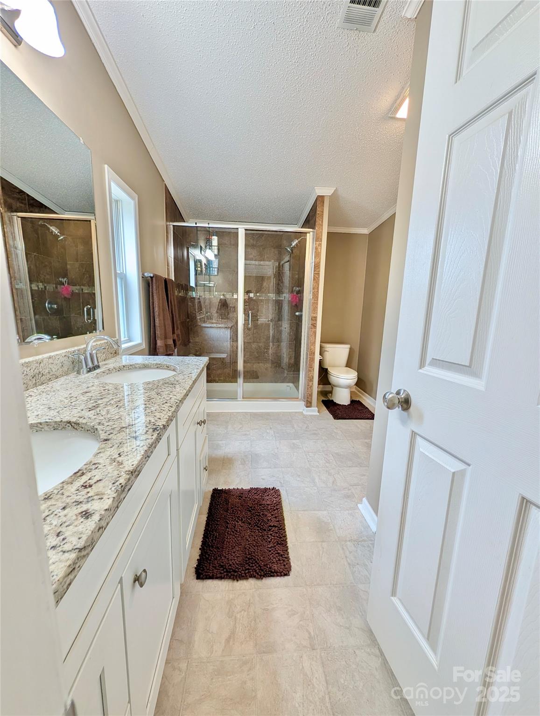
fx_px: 249
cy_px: 358
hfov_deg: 94.7
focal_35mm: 12
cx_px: 270
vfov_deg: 110.4
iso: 76
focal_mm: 2.02
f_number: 1.7
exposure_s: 1/60
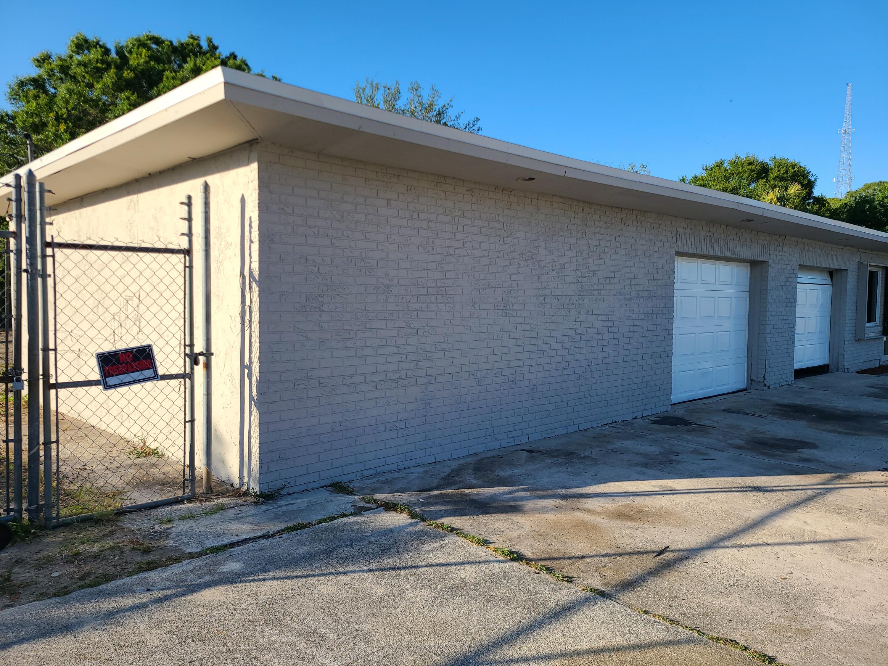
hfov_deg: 67.3
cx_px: 444
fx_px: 667
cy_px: 333
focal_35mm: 26
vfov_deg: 53.1
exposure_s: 1/1410
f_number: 1.8
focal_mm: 5.4
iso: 40
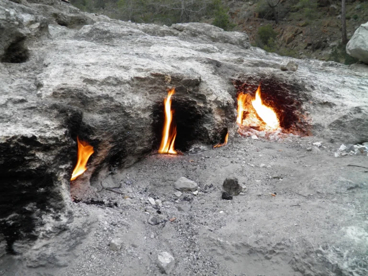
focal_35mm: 35
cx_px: 184
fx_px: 372
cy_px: 138
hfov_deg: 52.6
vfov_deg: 40.7
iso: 125
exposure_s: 1/8
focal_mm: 6.3
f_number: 3.1
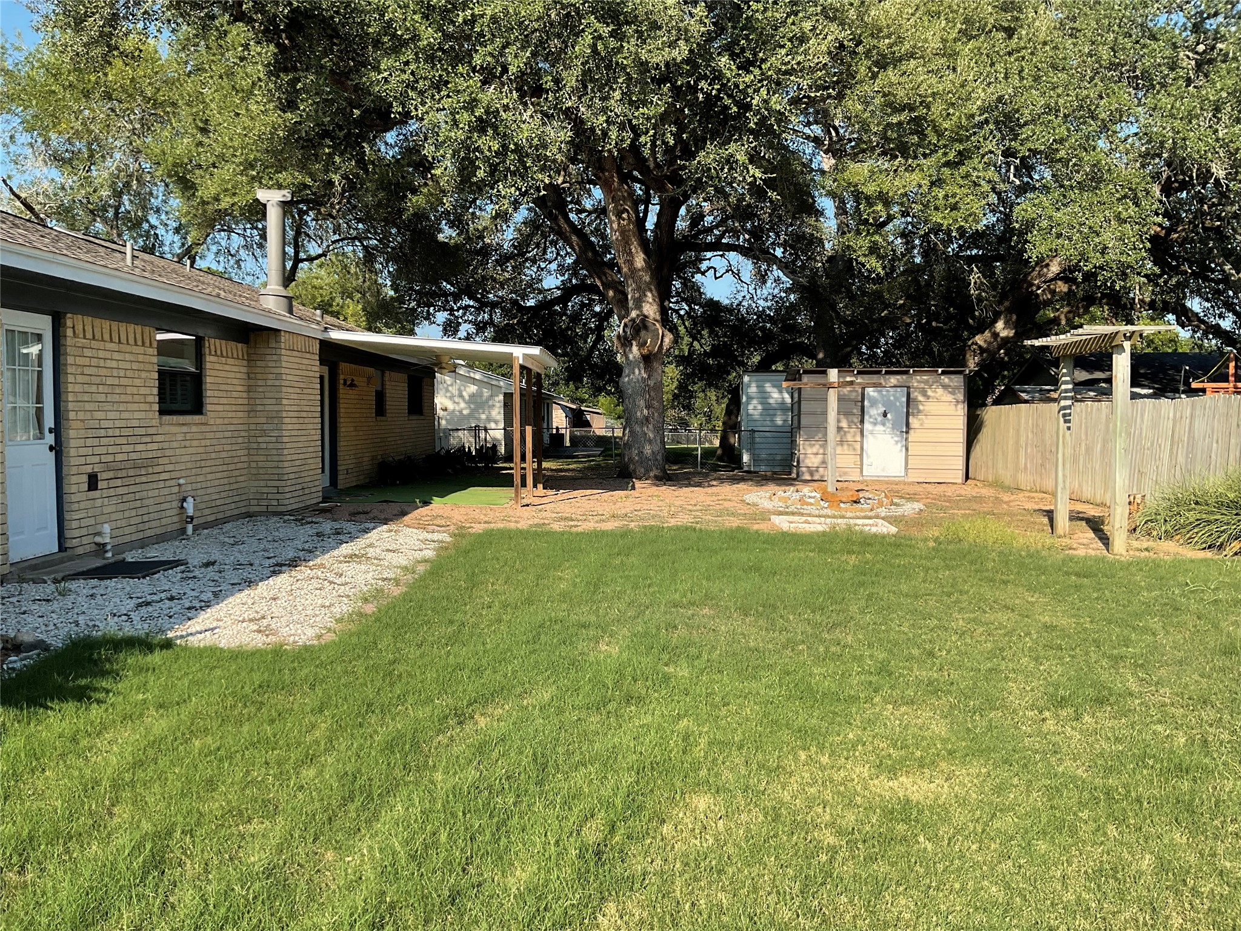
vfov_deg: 48.2
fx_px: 1040
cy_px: 466
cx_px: 620
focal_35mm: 29
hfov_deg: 61.7
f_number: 1.8
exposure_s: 1/944
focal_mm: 3
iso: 16
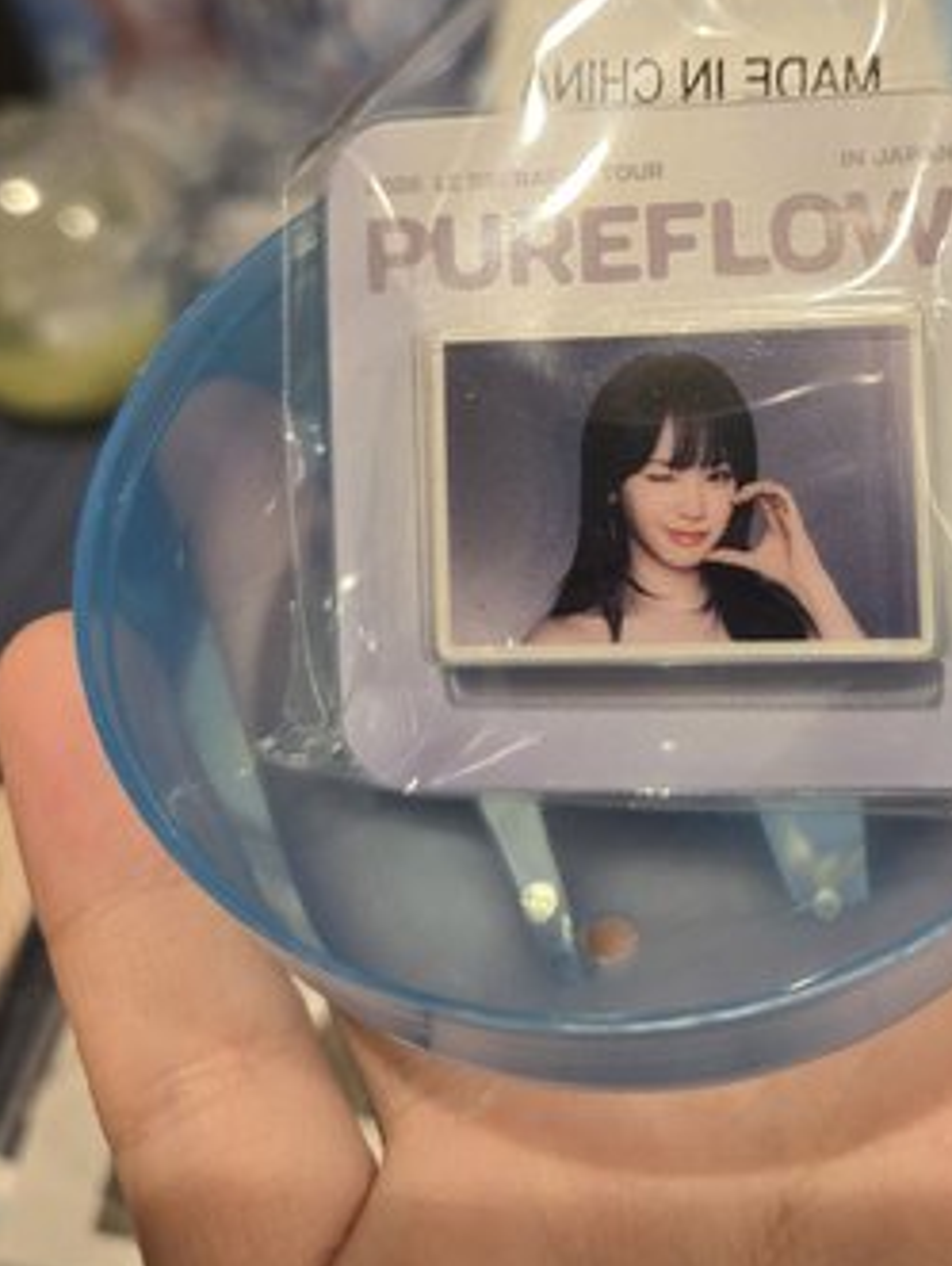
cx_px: 700
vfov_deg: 48.7
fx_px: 1354
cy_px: 365
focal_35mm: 37
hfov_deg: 37.9
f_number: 1.8
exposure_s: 1/120
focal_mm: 5.4
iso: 640
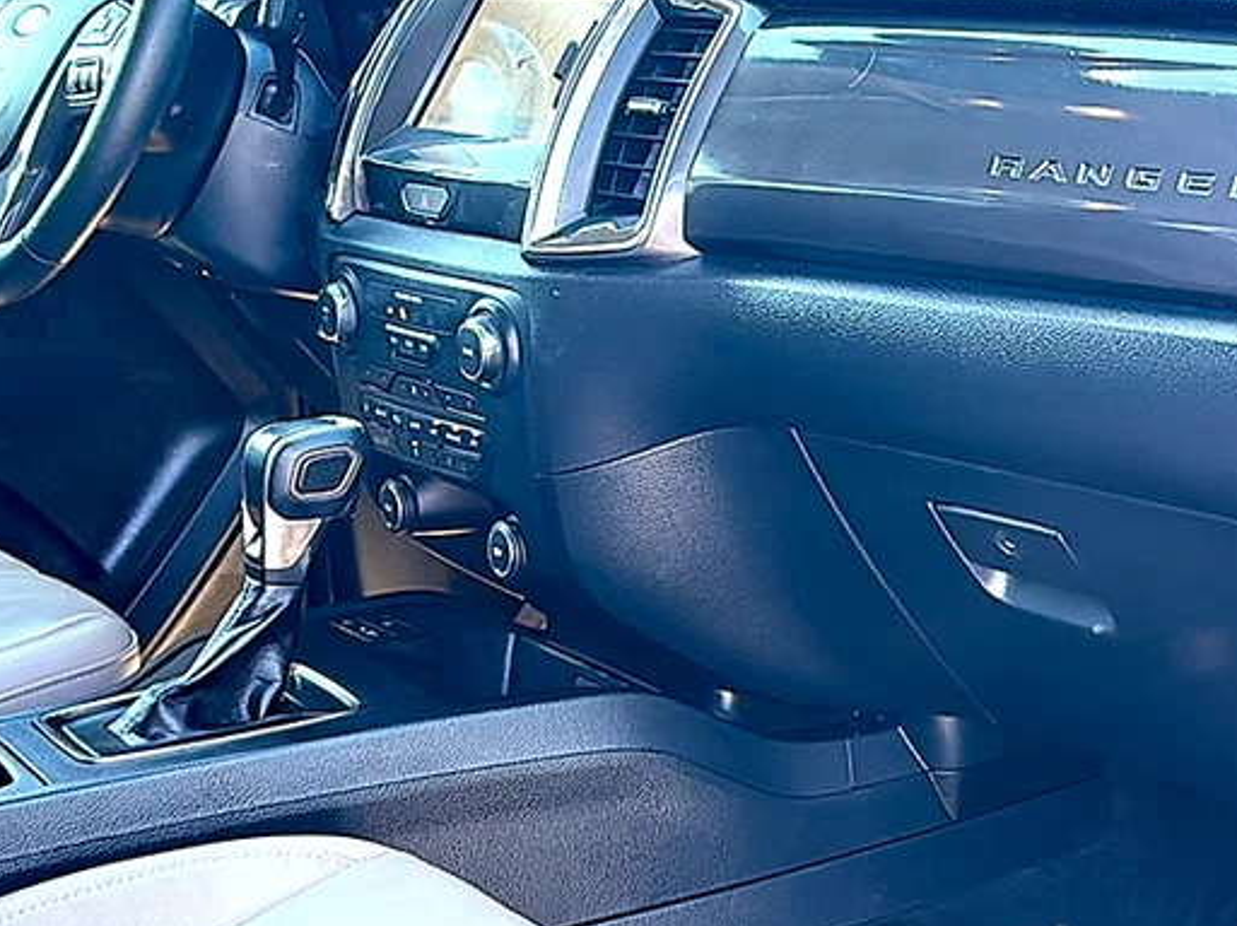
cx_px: 728
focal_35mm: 56
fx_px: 2000
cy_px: 373
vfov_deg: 26.0
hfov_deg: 34.3
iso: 125
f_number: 1.78
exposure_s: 1/200
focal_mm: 6.86
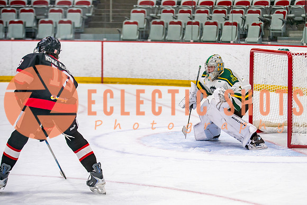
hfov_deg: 15.1
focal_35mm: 135
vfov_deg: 10.2
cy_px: 124
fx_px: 1151
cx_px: 216
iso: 640
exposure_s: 1/640
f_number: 2.8
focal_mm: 95
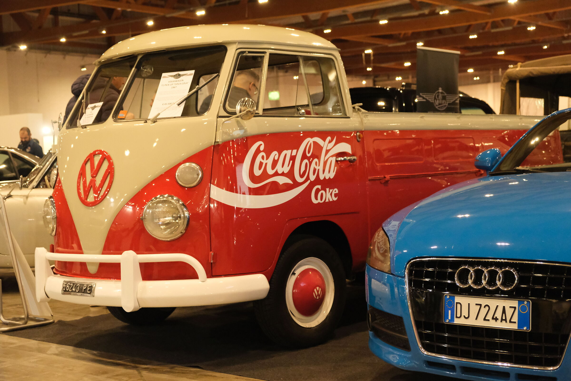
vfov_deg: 25.1
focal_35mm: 54
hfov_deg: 36.9
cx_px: 286
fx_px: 856
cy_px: 190
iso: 8000
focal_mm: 35.8
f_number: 3.6
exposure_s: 1/210
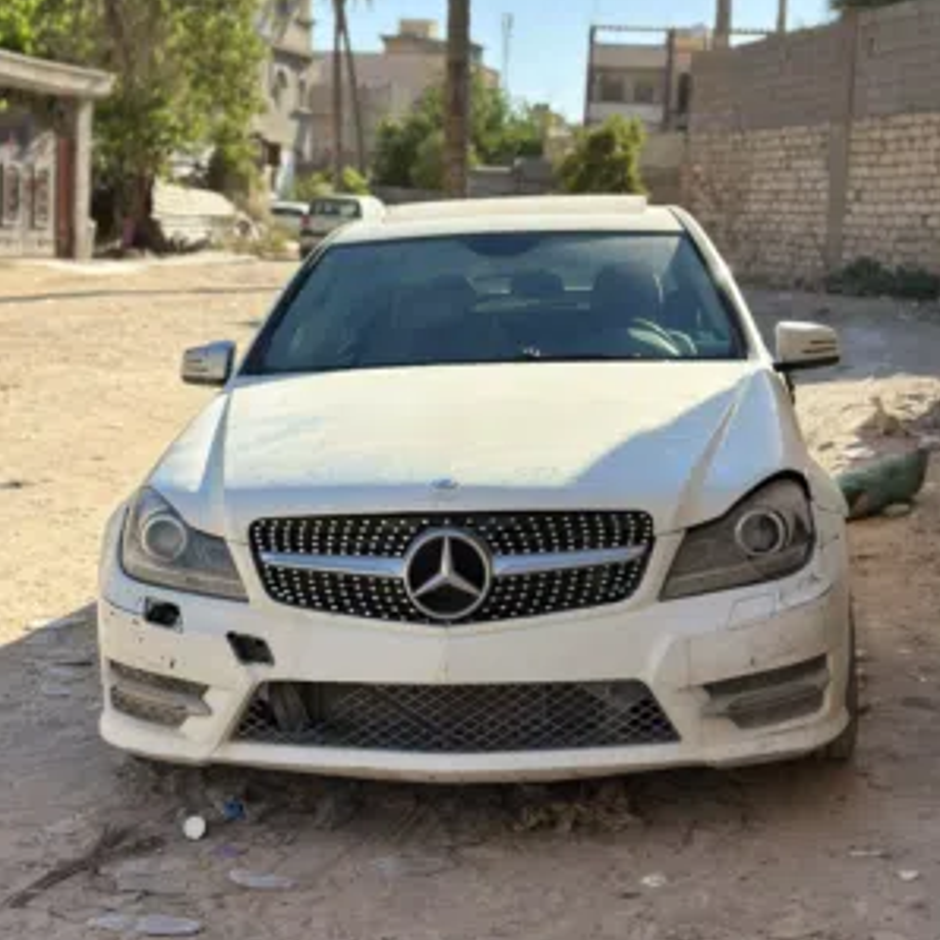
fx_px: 1751
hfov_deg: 30.0
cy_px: 416
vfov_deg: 30.0
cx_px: 470
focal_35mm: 57
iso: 100
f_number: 1.78
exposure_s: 1/4367
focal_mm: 6.86
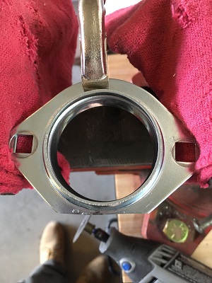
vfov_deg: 61.7
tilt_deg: -76.8
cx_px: 106
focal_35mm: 29
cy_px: 142
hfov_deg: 48.2
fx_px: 237
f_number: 2.2
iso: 200
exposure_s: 1/30
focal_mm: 4.15
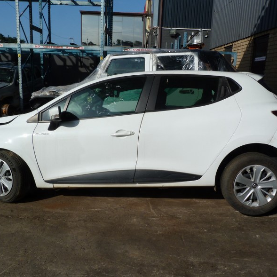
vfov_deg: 54.0
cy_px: 139
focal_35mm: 30
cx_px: 138
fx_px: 272
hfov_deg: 54.0
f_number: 5.6
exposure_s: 1/640
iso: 80
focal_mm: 4.5
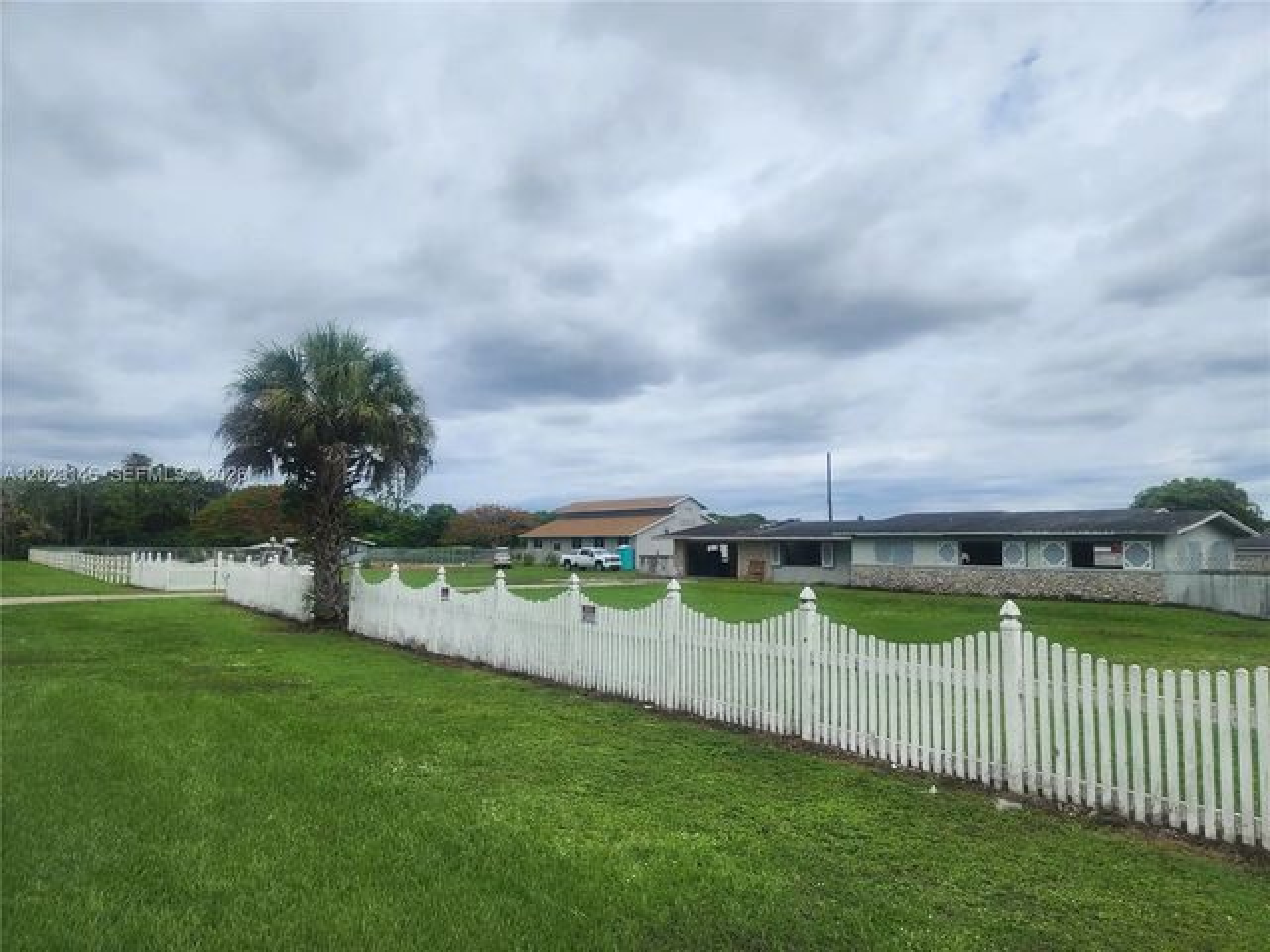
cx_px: 635
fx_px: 844
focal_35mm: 23
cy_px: 476
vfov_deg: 58.9
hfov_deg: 73.9
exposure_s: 1/2365
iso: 12
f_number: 1.8
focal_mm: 6.4
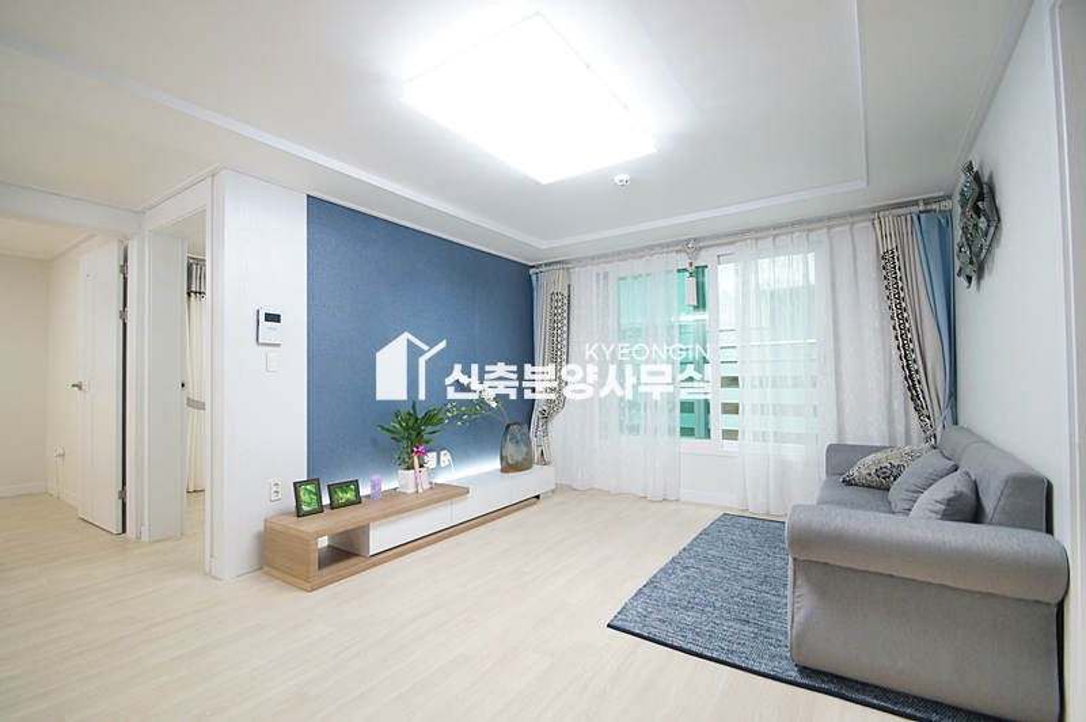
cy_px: 361
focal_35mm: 15
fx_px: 452
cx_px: 543
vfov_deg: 77.2
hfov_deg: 100.4
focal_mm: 10
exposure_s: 1/125
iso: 800
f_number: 4
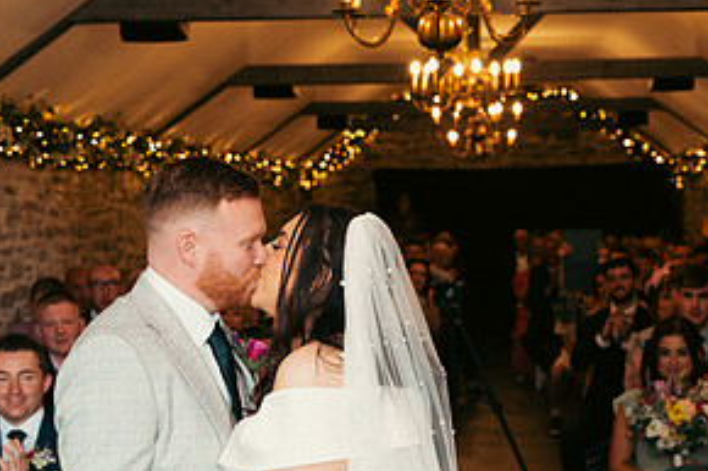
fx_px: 1572
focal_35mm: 80
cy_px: 409
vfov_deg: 16.8
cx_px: 474
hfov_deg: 25.2
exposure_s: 1/160
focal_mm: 40
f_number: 3.5
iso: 1000
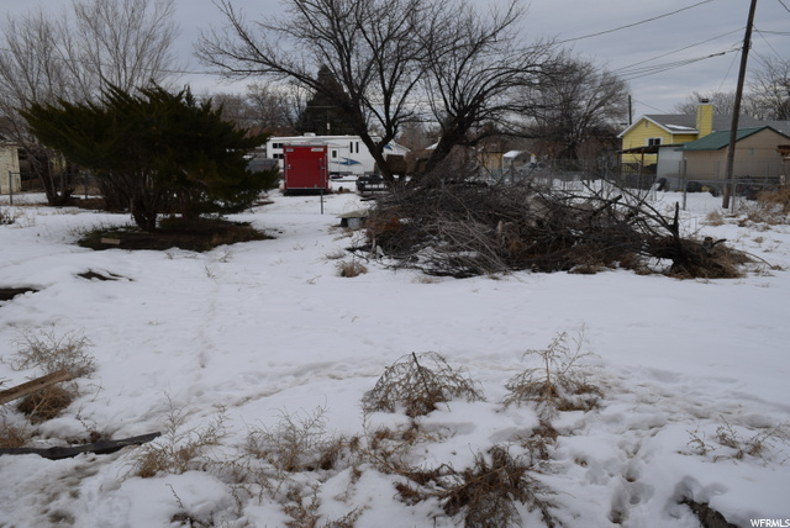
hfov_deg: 67.3
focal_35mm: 27
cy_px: 264
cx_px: 395
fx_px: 593
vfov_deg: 48.0
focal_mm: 18
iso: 100
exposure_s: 1/200
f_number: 7.1
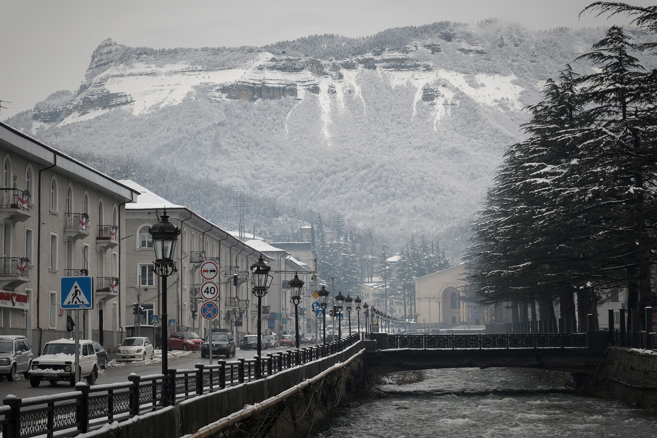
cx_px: 328
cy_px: 219
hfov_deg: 27.0
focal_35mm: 75
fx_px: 1369
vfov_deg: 18.2
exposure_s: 1/170
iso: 400
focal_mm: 50
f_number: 13
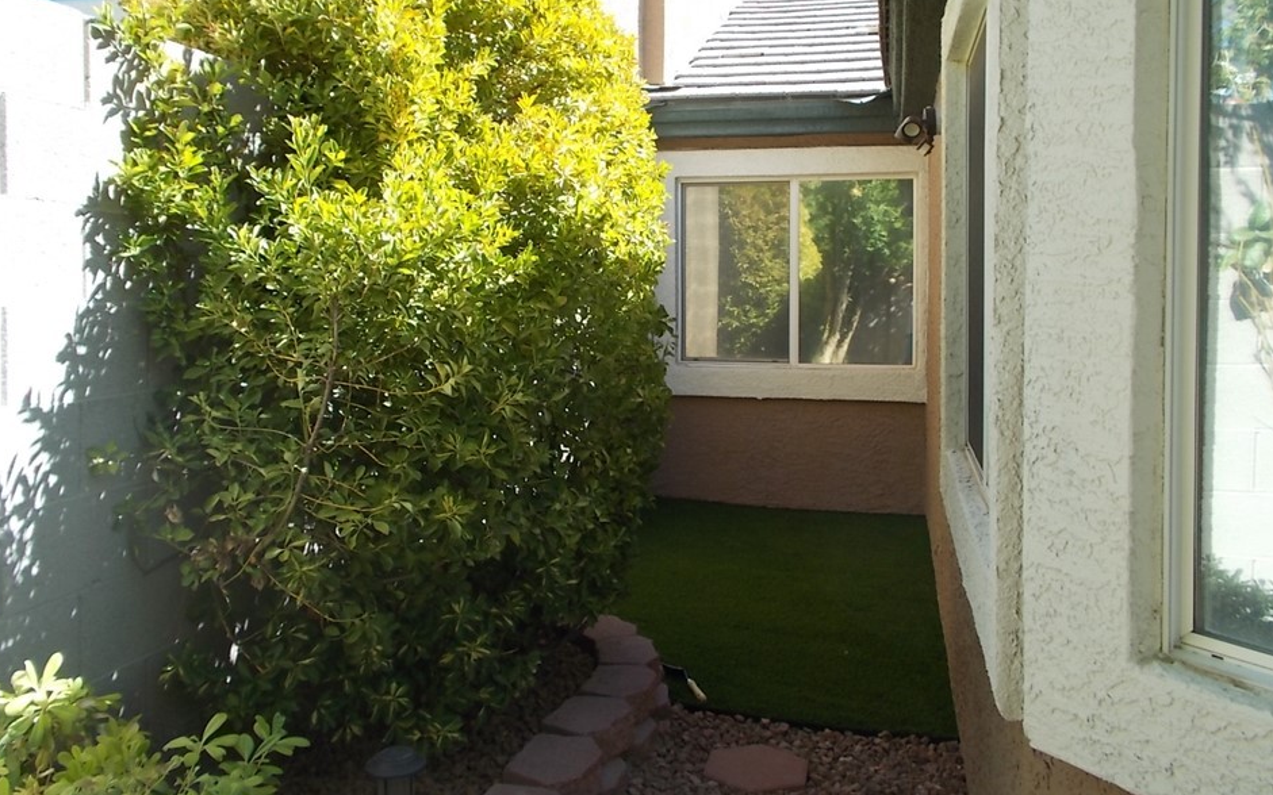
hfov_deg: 62.9
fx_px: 1041
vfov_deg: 41.6
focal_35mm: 30
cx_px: 632
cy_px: 319
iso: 80
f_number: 3.2
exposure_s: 1/160
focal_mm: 4.6
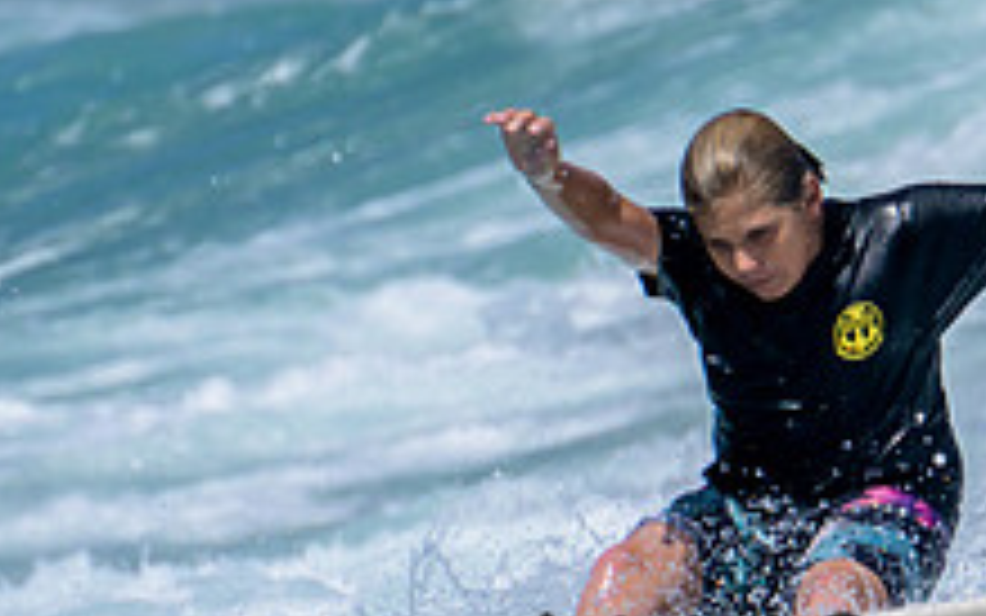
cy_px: 957
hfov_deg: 0.7
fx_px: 78808
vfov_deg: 0.4
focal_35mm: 2932
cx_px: 732
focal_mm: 800
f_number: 11
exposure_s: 1/2000
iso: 450
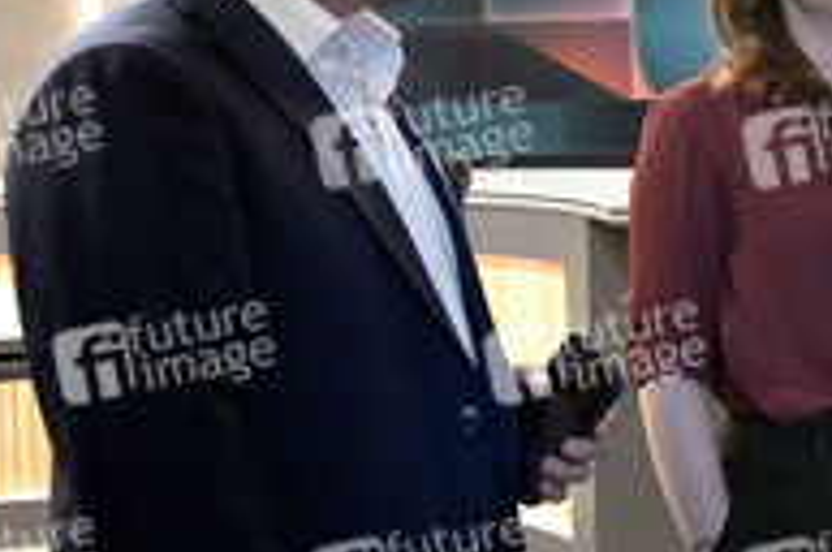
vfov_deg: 16.6
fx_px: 1892
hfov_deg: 23.3
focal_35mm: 82
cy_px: 246
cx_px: 912
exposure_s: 1/200
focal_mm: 35
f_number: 5.6
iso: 2500
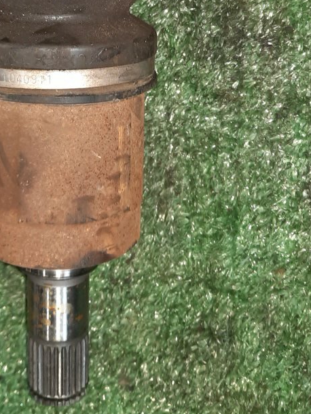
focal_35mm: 59
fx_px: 706
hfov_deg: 24.7
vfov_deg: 30.9
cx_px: 94
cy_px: 26
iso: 410
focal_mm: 4.6
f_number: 2
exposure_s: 1/33
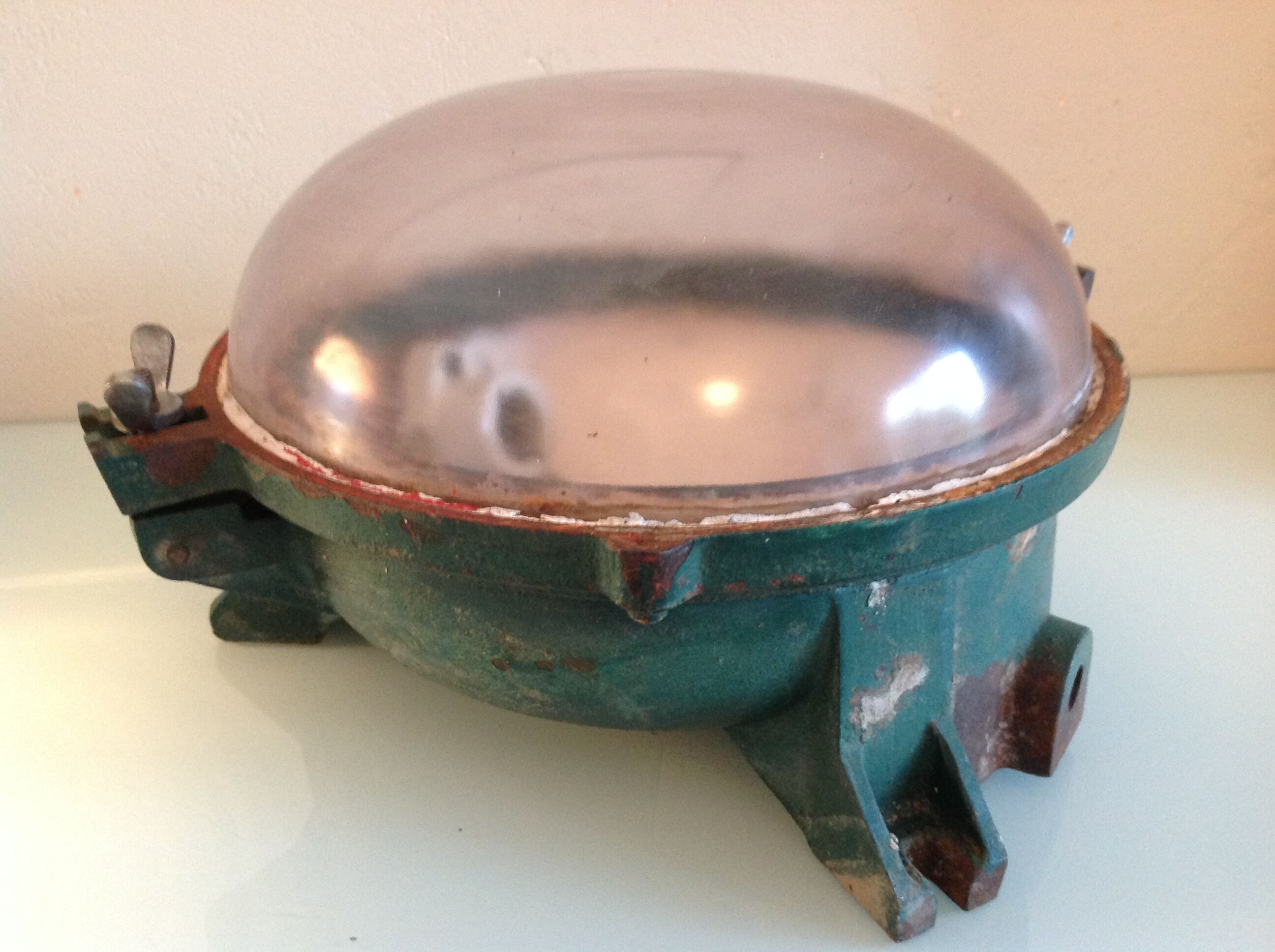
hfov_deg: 52.7
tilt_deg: -24.4
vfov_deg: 40.6
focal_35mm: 35
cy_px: 476
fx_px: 1287
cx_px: 638
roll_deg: +0.3
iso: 250
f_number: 2.4
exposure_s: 1/15
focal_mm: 4.28
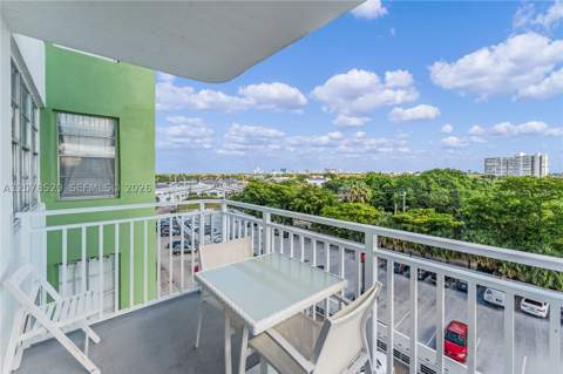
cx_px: 282
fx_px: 219
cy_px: 187
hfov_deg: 104.3
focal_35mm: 14
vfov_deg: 81.1
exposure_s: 1/160
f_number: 10
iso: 100
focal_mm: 14
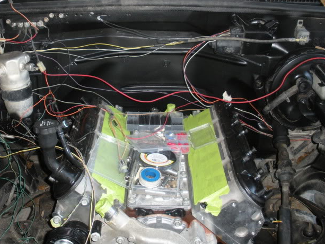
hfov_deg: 40.4
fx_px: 441
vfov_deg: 30.7
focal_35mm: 47
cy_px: 90
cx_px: 146
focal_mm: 6.3
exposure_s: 1/60
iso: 194
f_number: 3.5
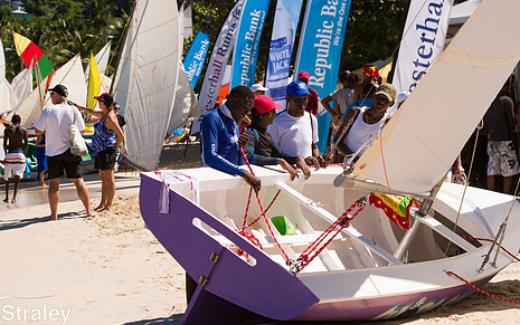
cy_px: 131
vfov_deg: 10.3
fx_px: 1800
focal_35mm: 127
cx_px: 295
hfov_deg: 16.4
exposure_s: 1/500
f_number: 8
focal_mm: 100
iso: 100
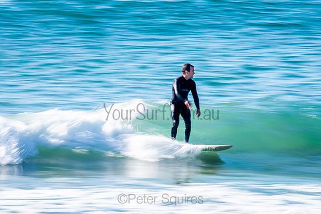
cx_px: 164
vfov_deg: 2.3
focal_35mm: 599
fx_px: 5338
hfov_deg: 3.4
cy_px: 105
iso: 64
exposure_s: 1/15
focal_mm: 500
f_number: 32
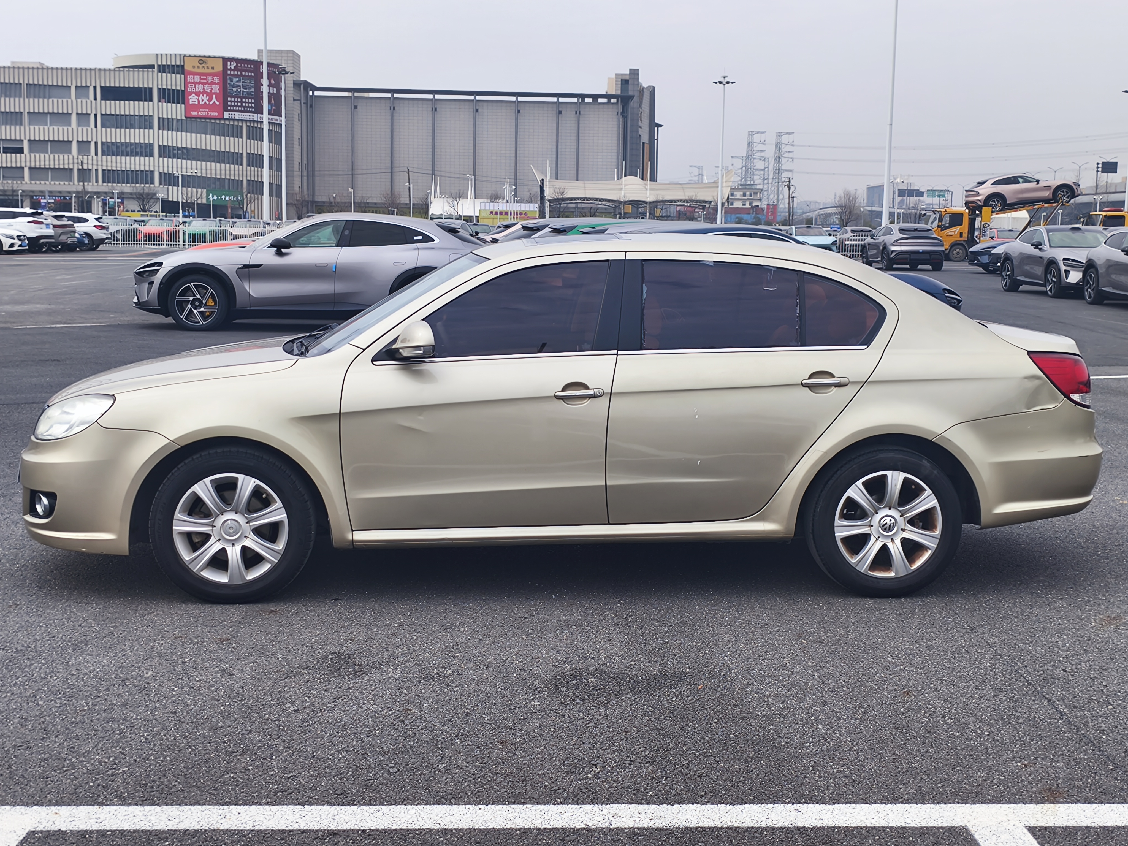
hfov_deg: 43.9
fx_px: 1401
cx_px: 564
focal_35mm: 43
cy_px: 423
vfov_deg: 33.6
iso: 80
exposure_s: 1/1339
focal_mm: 5.84
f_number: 1.6
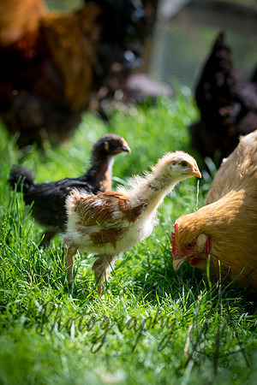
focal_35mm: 85
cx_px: 128
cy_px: 192
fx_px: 910
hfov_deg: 16.1
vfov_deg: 23.9
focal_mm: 85
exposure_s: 1/2500
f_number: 3.2
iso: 560
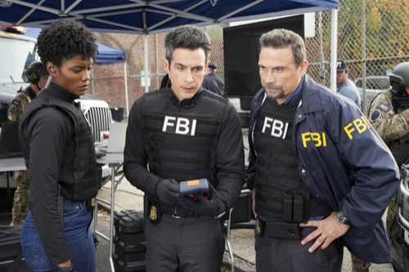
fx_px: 500
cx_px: 204
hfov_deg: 44.5
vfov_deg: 30.5
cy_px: 136
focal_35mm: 44
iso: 1600
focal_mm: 44
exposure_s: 1/500
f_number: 6.3
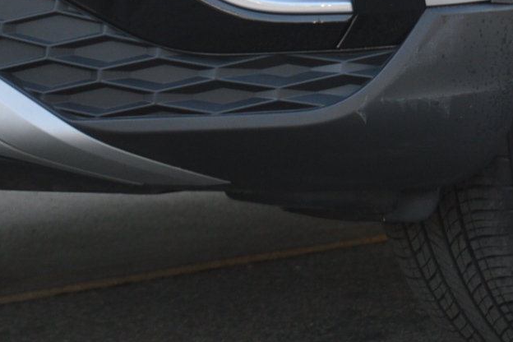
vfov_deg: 4.7
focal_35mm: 289
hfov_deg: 7.1
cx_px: 432
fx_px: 4118
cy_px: -255
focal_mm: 40
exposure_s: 1/125
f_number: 5.6
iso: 160
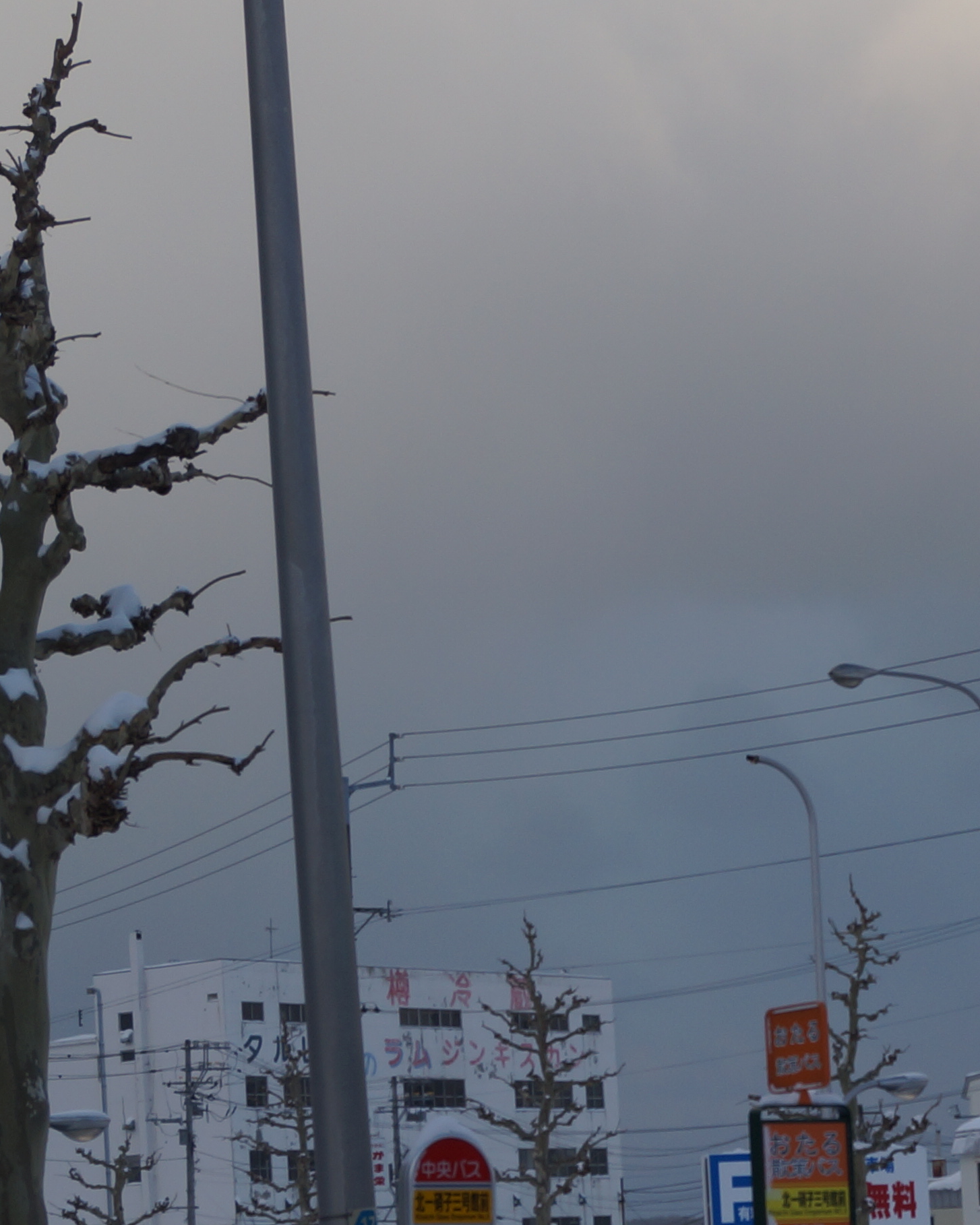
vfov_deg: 16.7
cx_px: 1155
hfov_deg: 13.2
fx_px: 4134
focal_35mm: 114
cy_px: 1060
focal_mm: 30
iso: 100
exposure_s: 1/200
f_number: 8
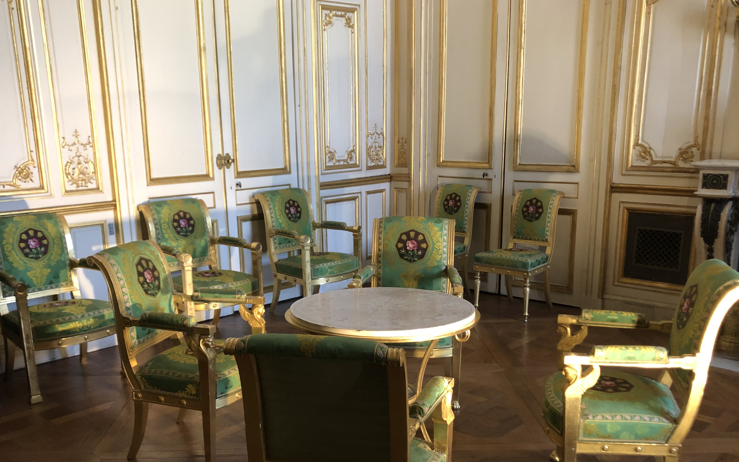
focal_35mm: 36
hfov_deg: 54.0
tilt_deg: -15.8
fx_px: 725
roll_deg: +2.0
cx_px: 350
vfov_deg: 34.9
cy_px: 321
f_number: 1.8
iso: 100
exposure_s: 1/14
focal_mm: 4
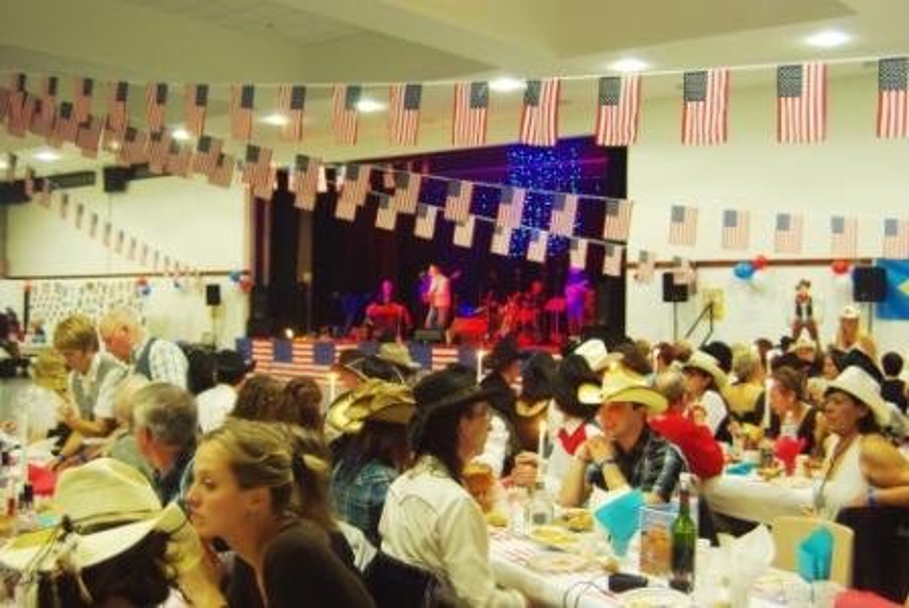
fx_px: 1062
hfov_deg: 46.3
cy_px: 304
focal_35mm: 42
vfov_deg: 32.0
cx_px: 454
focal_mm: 28
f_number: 3.5
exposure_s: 1/15
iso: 800
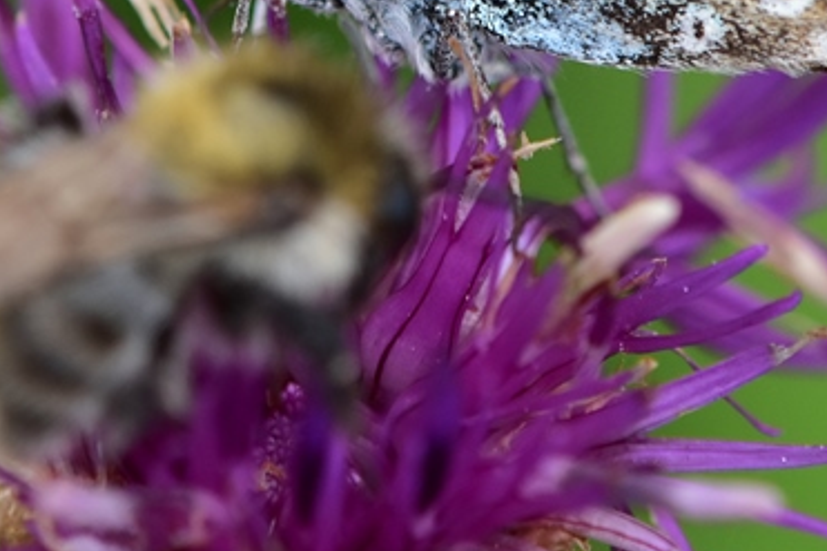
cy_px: -139
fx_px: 8091
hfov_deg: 5.9
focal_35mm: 352
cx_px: 348
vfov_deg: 3.9
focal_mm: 85
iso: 640
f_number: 8
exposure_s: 1/640
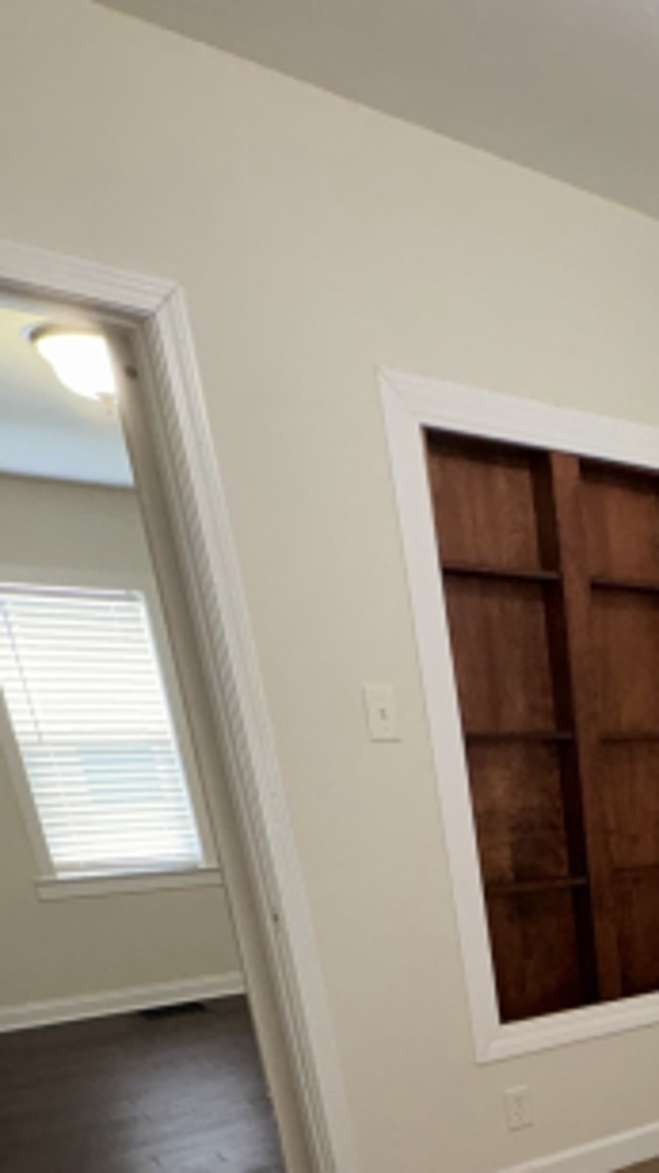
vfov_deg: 49.1
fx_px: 1026
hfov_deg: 30.4
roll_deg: +4.1
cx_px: 785
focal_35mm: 33
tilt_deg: -17.0
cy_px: 1163
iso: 125
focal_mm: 2.22
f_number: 2.2
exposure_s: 1/60
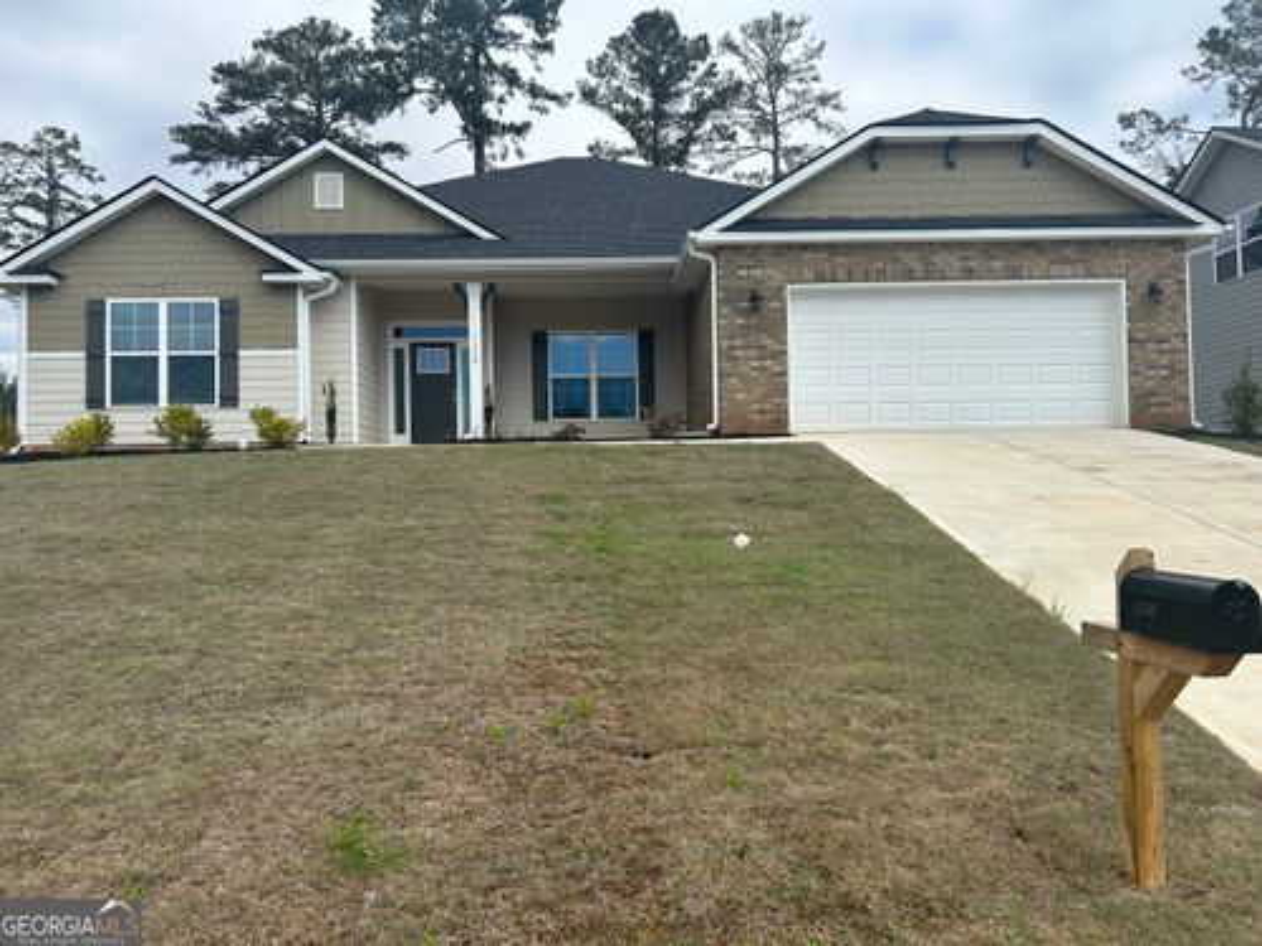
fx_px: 948
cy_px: 473
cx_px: 631
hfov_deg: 67.3
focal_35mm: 26
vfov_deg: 53.1
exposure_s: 1/3968
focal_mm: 5.7
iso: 50
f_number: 1.5
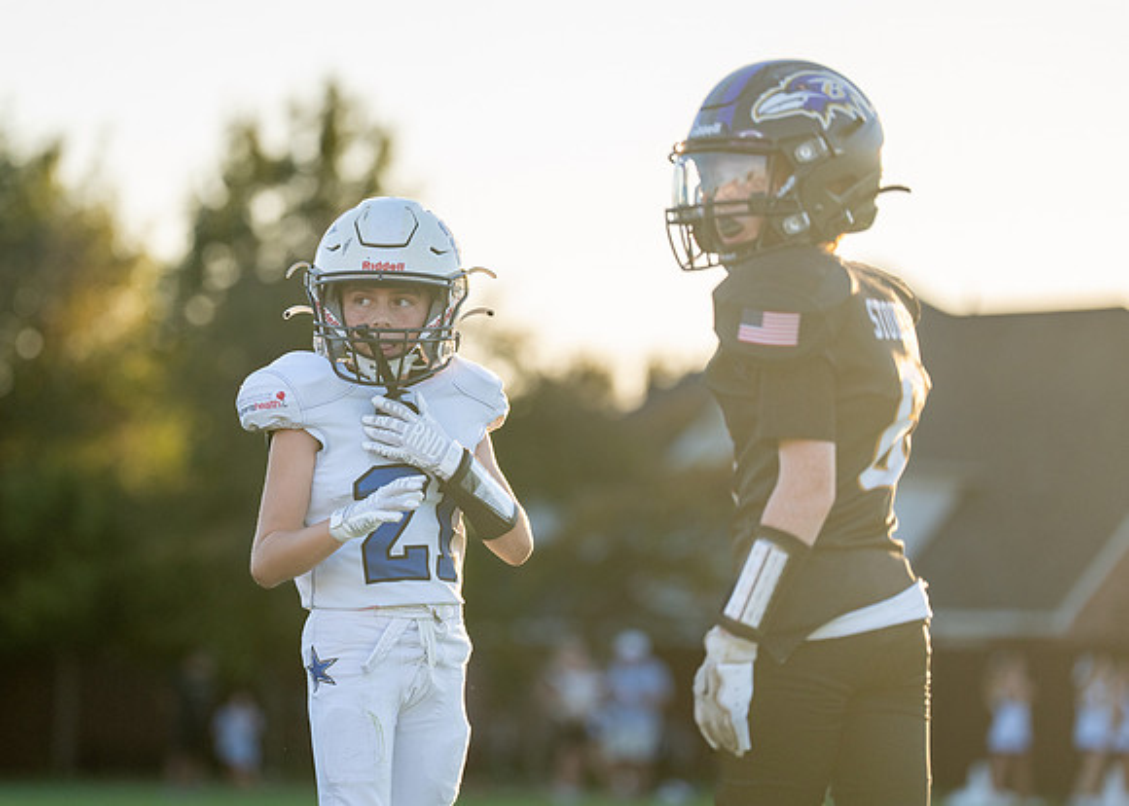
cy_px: 418
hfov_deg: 10.0
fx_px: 6425
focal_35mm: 200
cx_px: 440
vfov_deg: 7.2
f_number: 2.8
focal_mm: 150
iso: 320
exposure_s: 1/1600
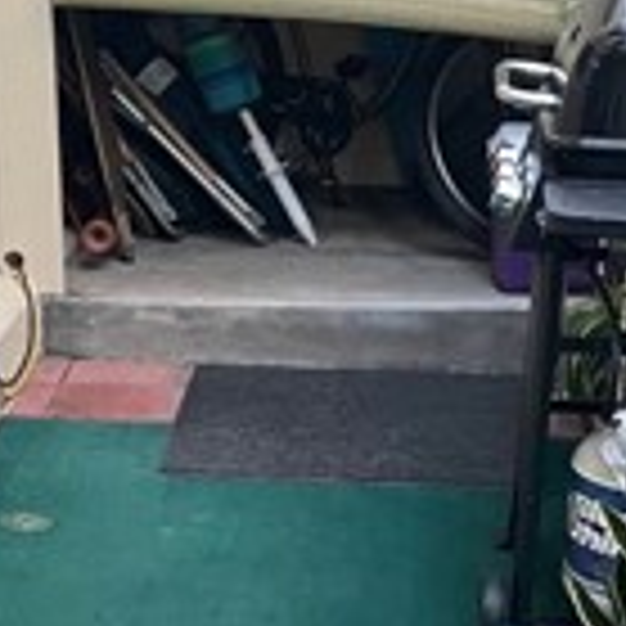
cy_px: 527
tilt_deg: -21.8
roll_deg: -2.9
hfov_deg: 16.2
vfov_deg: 16.3
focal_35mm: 106
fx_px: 2169
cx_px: 563
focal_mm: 4.2
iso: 320
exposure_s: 1/60
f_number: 1.6
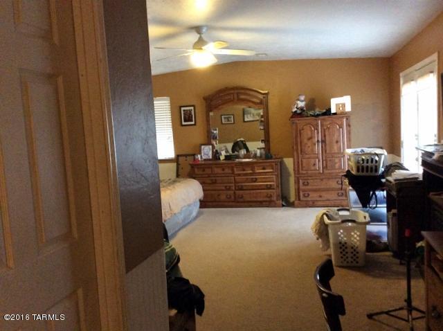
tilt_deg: -6.8
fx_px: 409
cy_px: 166
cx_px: 222
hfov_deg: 56.9
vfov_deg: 44.1
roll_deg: +5.1
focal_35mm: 32
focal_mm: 3.3
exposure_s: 1/15
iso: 400
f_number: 2.4
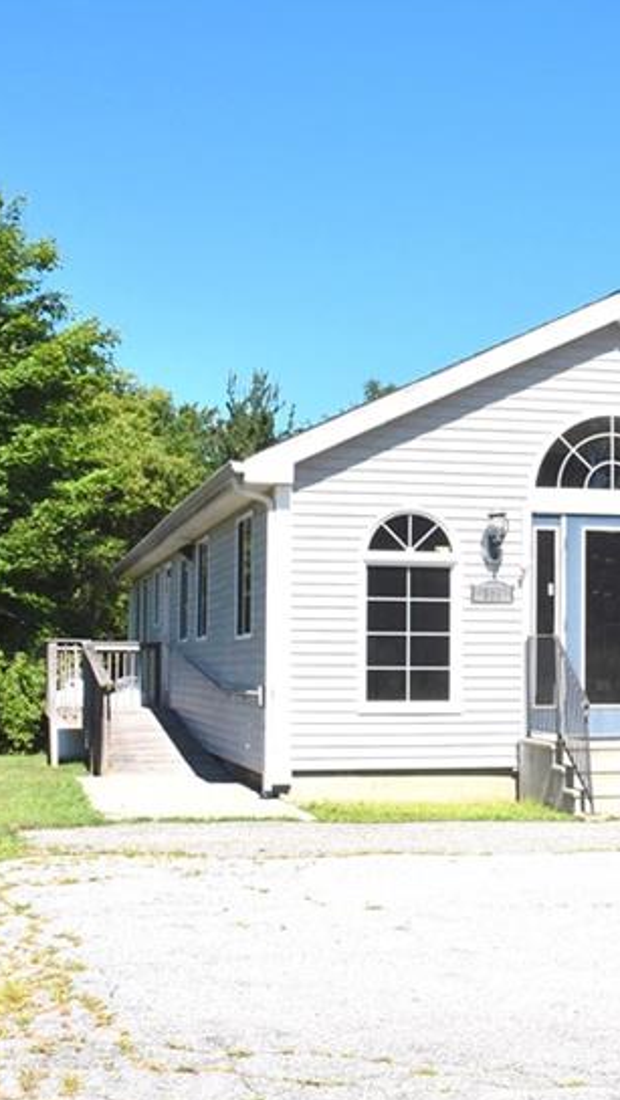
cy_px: 539
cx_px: 590
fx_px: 1722
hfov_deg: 19.9
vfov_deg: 35.4
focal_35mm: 59
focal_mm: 20
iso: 200
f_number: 9
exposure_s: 1/320
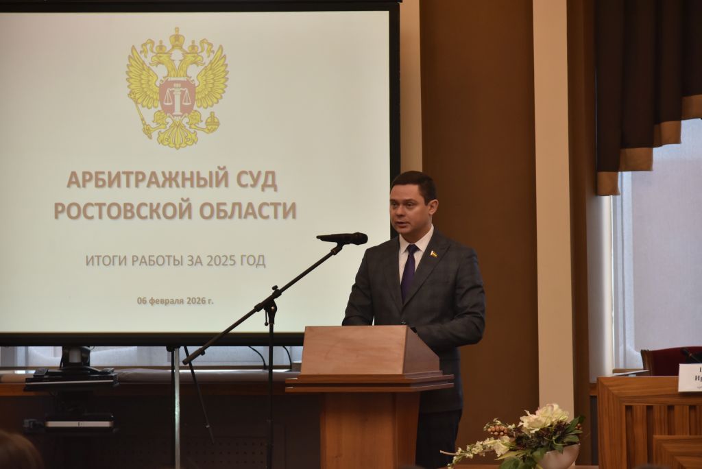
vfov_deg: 13.1
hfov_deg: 19.4
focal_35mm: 105
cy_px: 234
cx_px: 351
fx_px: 2049
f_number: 4
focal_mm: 105
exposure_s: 1/500
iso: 1000
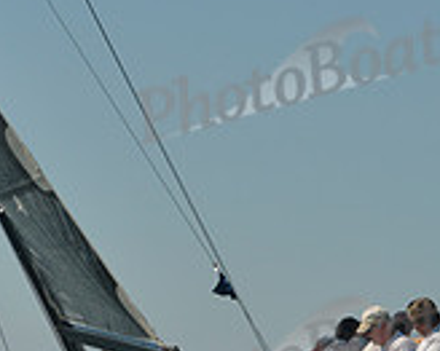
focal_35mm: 233
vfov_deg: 6.6
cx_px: 0
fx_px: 3032
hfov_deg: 8.3
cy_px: 251
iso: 280
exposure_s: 1/1000
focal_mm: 70
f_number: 9
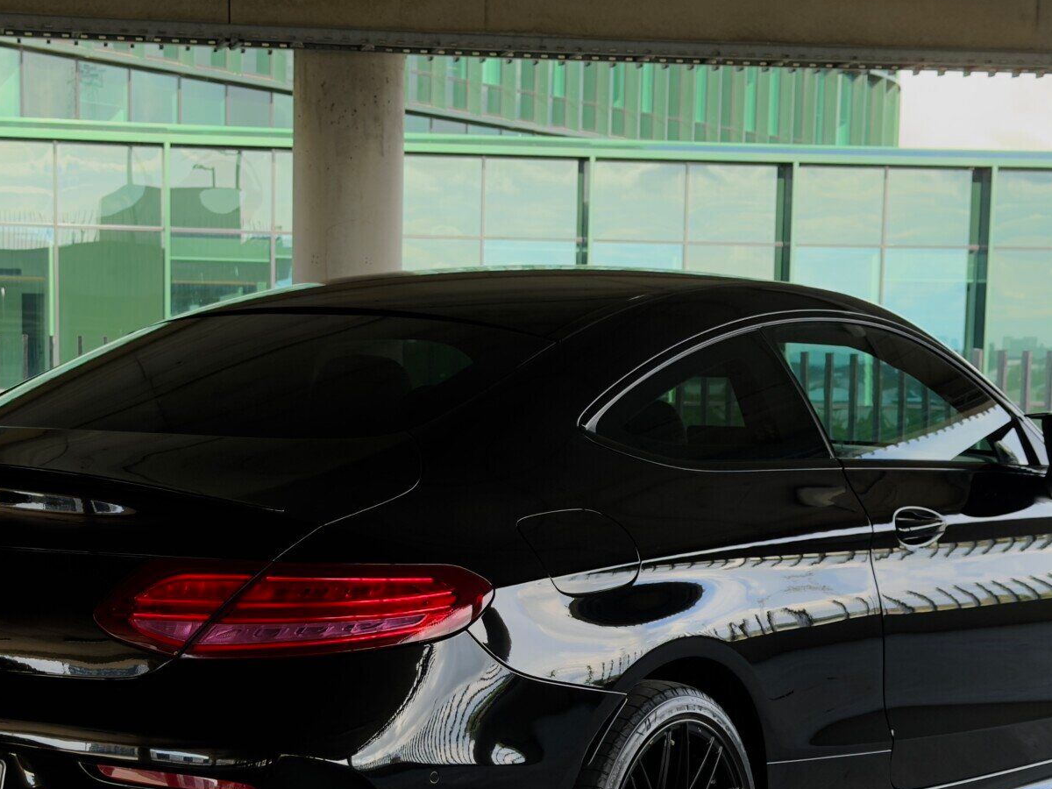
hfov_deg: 25.0
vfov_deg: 18.8
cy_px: 593
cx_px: 443
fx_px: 2370
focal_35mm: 78
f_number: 1.78
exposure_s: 1/411
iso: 80
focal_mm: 6.76
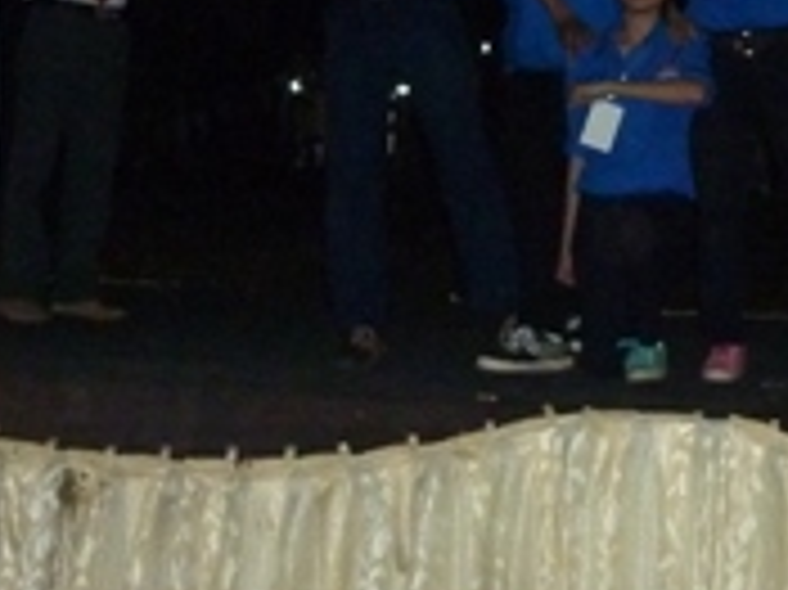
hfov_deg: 16.1
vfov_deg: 11.9
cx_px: 684
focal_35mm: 121
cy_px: -135
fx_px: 2753
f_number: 2.8
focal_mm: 5.5
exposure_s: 1/125
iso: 640
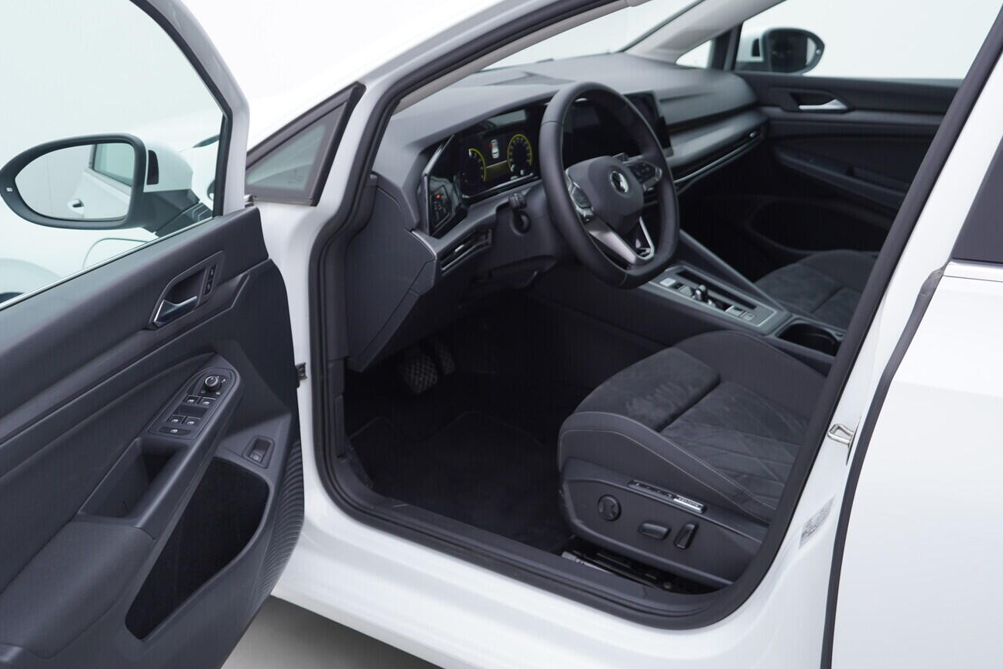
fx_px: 1114
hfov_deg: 48.4
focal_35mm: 40
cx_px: 450
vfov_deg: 33.4
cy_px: 312
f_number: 3.2
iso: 125
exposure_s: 1/50
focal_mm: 24
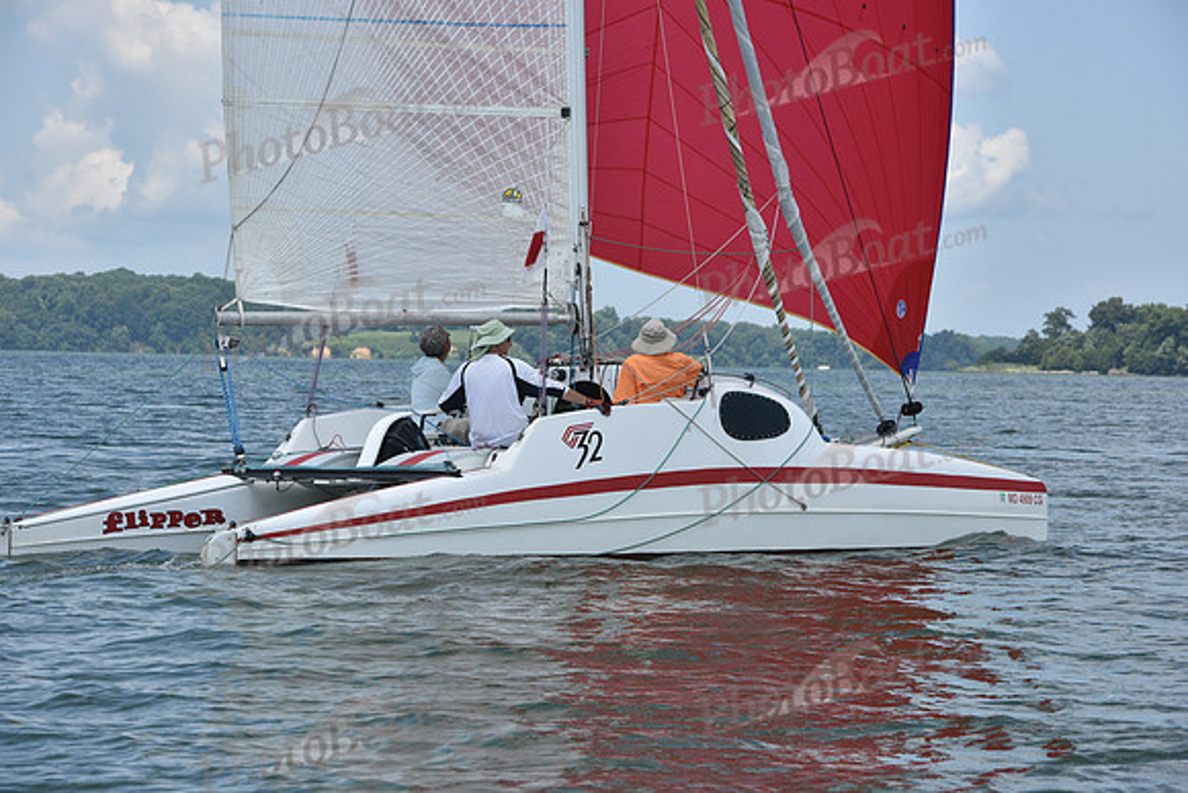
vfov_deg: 11.0
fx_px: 4126
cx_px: 594
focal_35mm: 125
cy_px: 396
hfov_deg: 16.4
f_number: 9
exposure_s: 1/1000
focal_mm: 125
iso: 320
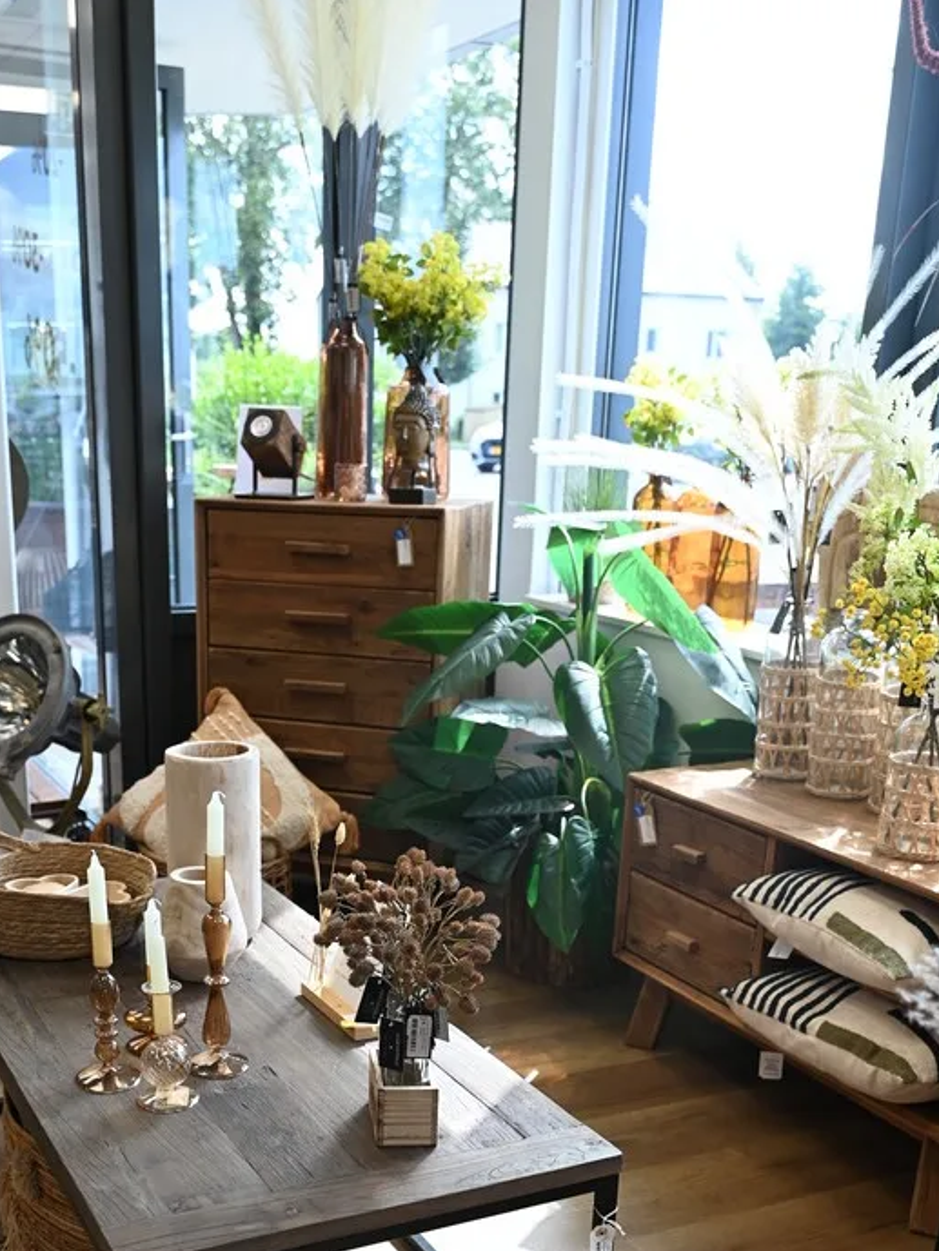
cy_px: 922
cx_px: 351
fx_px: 1446
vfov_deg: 45.3
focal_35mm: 40
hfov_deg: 35.8
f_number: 4
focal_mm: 28
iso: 1000
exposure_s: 1/500
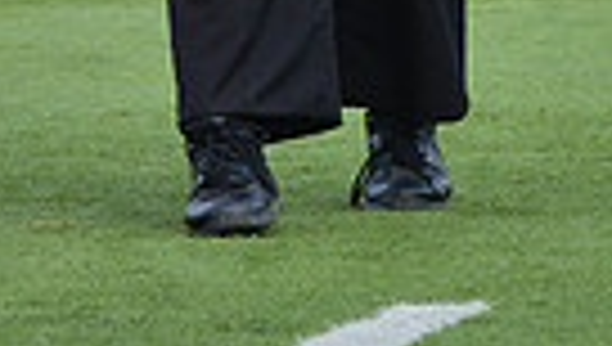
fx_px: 13507
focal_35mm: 831
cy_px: -602
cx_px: 333
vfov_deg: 1.5
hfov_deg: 2.6
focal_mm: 240
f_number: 5.6
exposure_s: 1/1250
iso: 200
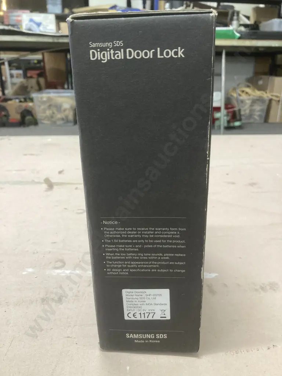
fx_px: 304
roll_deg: -0.9
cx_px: 141
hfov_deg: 49.7
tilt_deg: -17.9
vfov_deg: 63.4
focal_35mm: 28
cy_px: 188
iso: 100
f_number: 1.8
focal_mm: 3.99
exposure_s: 1/50
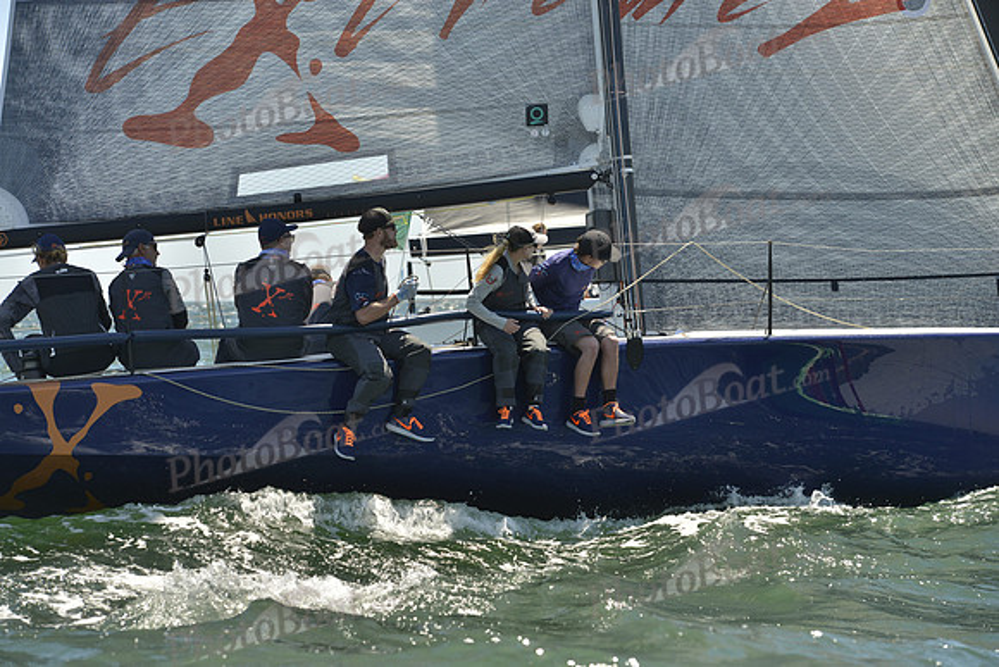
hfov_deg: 18.3
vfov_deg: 12.2
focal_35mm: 112
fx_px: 3109
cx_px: 500
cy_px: 334
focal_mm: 112
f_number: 5.6
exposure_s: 1/1600
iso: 280
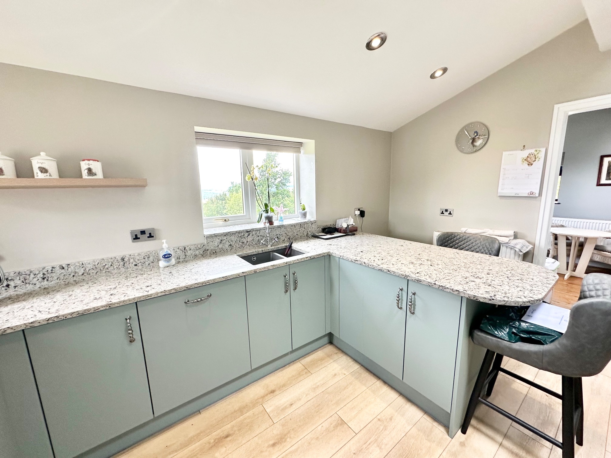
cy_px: 229
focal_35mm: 14
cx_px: 306
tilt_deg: -10.0
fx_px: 247
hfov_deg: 102.1
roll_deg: +1.8
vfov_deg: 85.7
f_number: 2.2
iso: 80
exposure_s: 1/99
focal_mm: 2.22
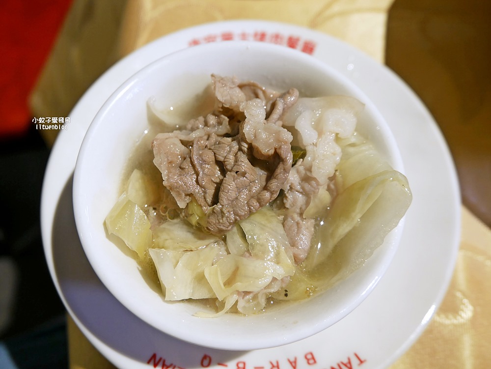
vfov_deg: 44.2
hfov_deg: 56.8
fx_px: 454
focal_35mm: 32
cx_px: 246
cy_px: 184
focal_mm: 16
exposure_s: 1/60
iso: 320
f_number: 4
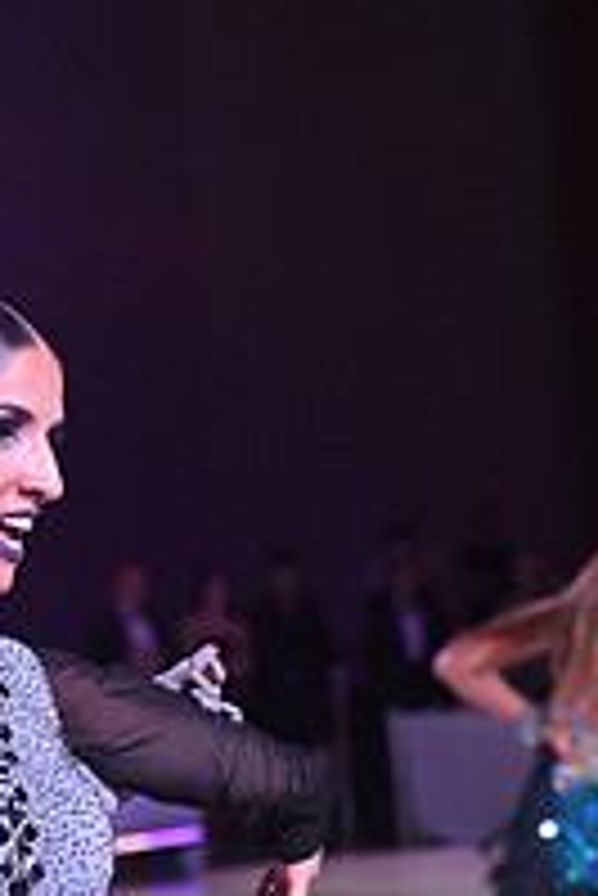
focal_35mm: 204
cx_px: -214
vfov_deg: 9.9
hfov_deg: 6.7
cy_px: 1198
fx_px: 5074
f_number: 5
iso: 4000
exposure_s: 1/500
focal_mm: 70
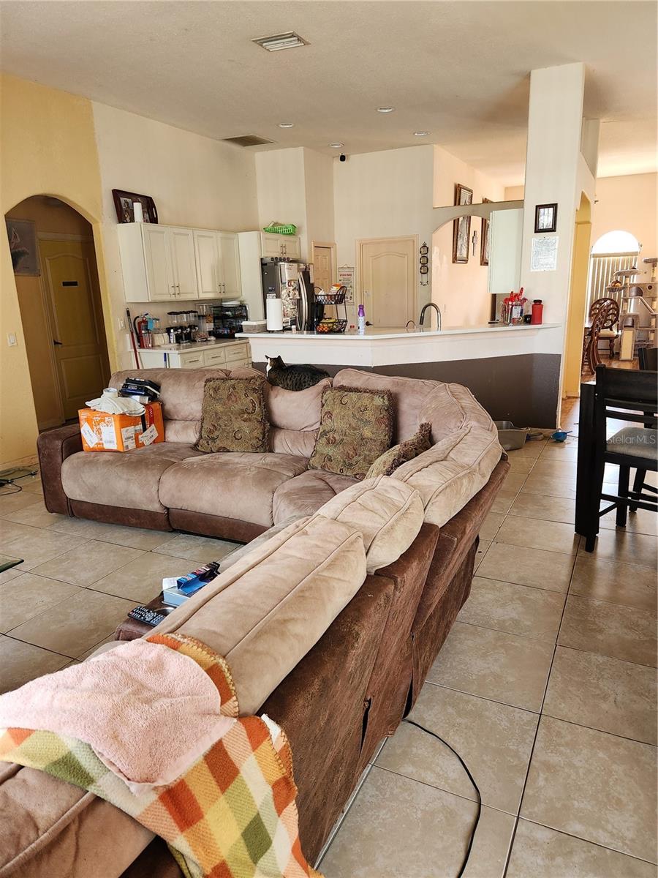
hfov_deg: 58.9
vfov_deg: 73.9
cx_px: 329
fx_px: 583
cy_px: 439
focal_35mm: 23
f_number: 1.8
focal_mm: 5.4
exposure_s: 1/120
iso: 320
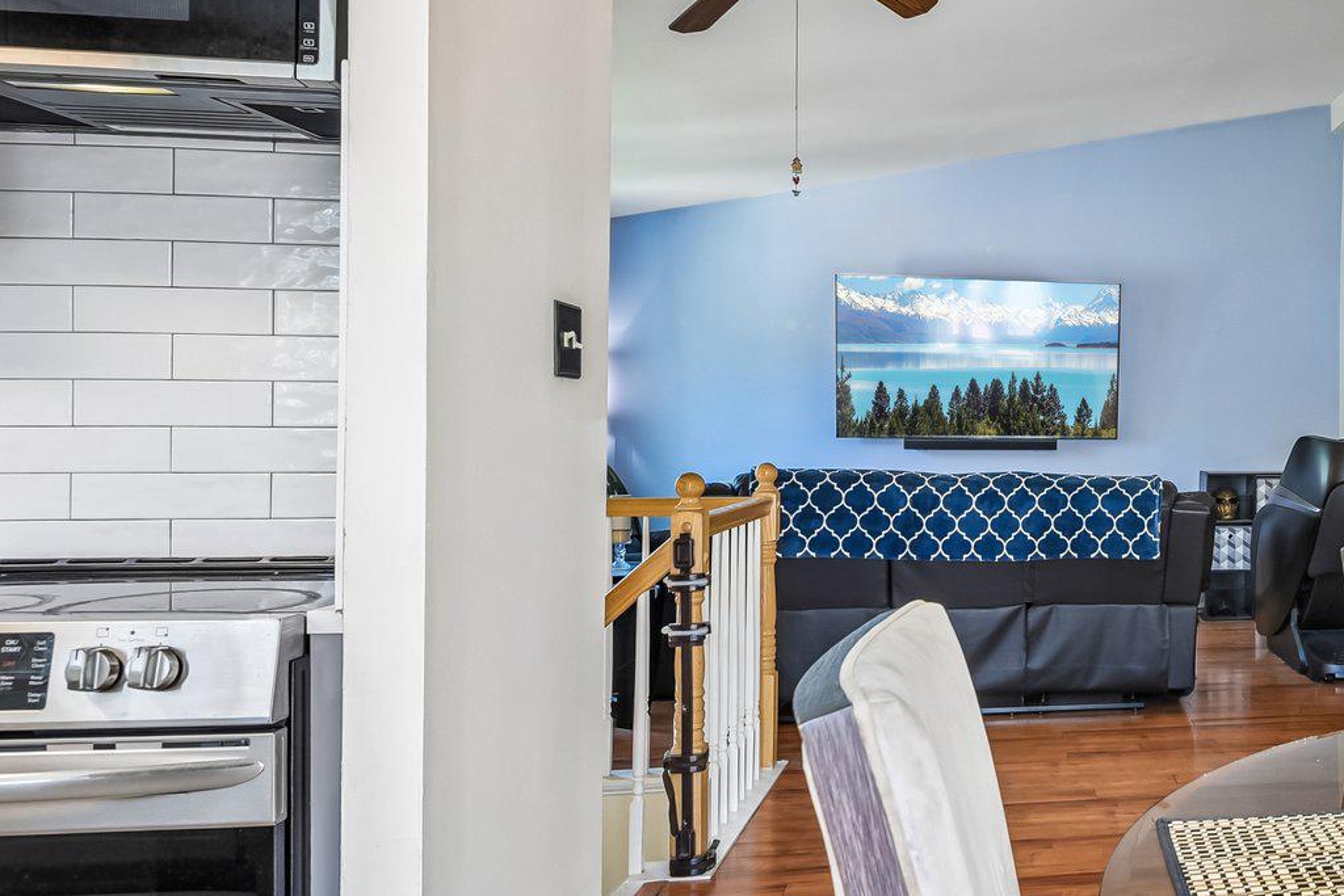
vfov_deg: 41.1
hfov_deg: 50.5
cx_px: 1261
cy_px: 426
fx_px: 1195
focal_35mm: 32
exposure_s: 1/15
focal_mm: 16
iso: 400
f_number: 8
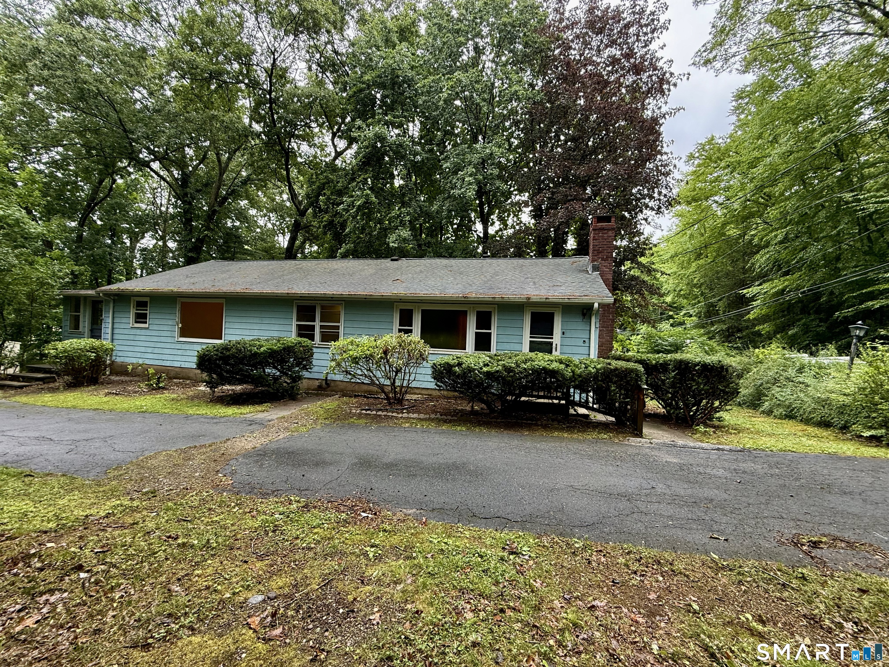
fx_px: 360
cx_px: 444
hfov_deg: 102.1
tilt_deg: +0.1
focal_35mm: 14
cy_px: 334
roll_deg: -2.0
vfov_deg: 85.7
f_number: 2.2
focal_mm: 2.22
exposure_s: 1/99
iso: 100
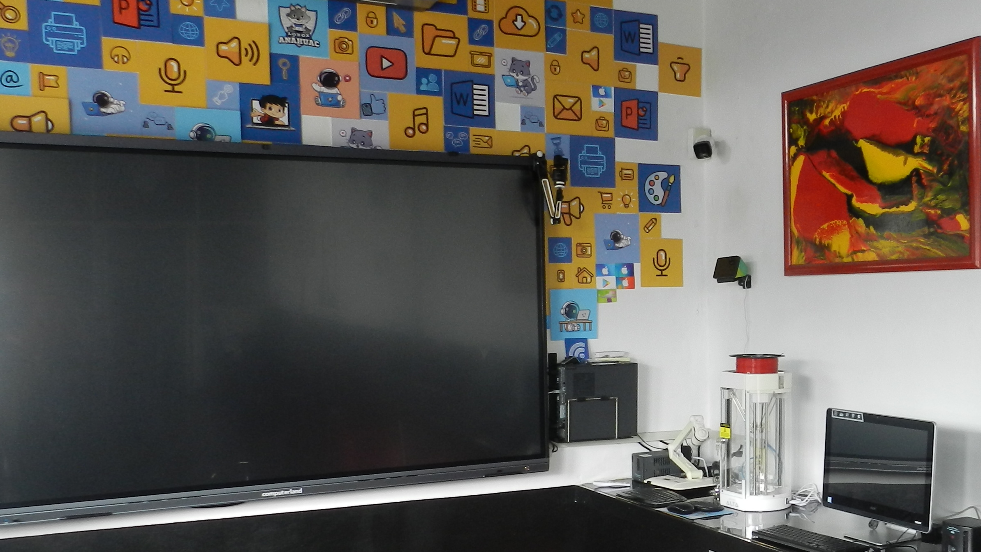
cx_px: 677
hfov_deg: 47.3
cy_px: 381
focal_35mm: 42
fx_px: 1092
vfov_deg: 28.1
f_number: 3.4
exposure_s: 1/30
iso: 180
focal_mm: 4
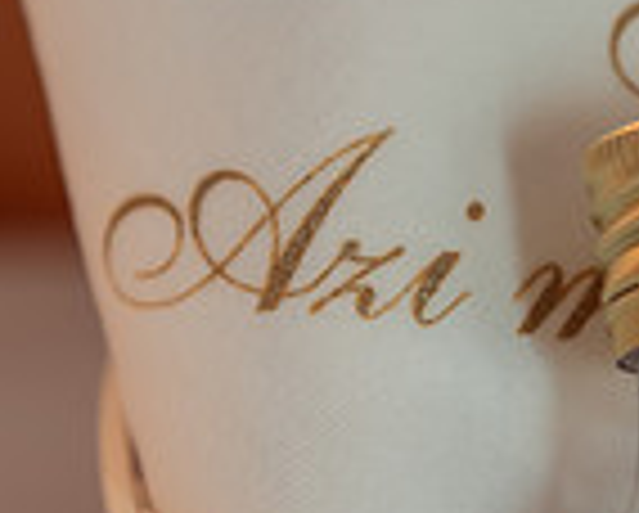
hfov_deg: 7.2
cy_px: 225
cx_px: 432
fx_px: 5075
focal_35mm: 268
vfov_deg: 5.8
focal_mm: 70
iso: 1600
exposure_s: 1/125
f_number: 3.5
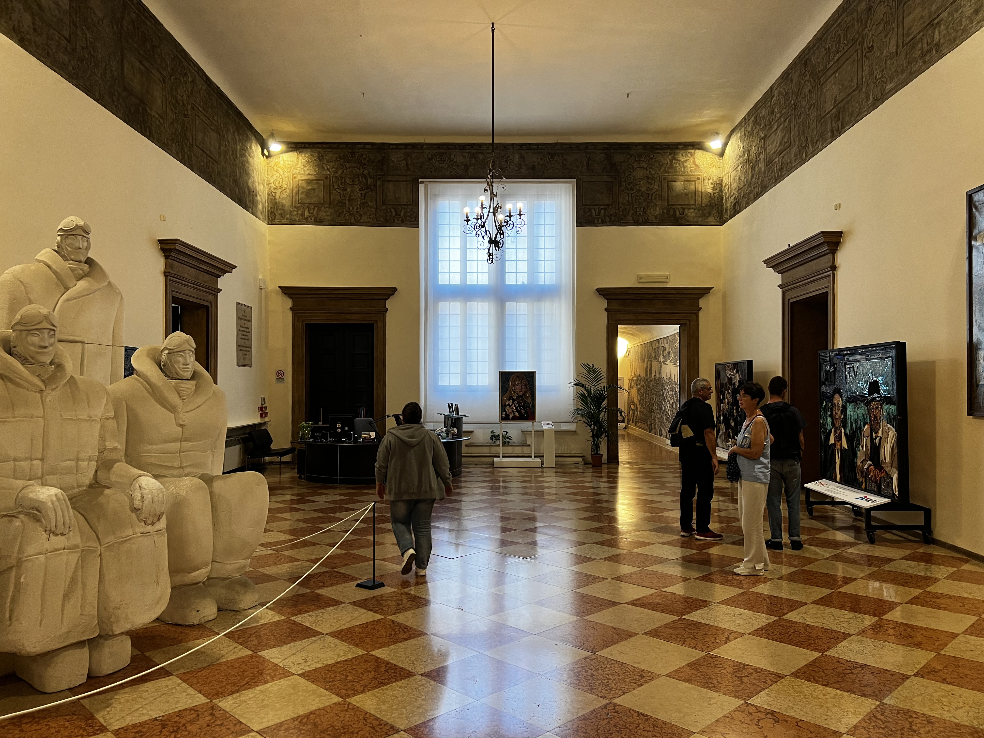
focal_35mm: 26
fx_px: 739
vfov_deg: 53.1
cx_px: 492
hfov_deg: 67.3
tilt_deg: +0.9
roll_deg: +0.2
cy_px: 369
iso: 80
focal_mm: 5.7
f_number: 1.5
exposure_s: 1/50
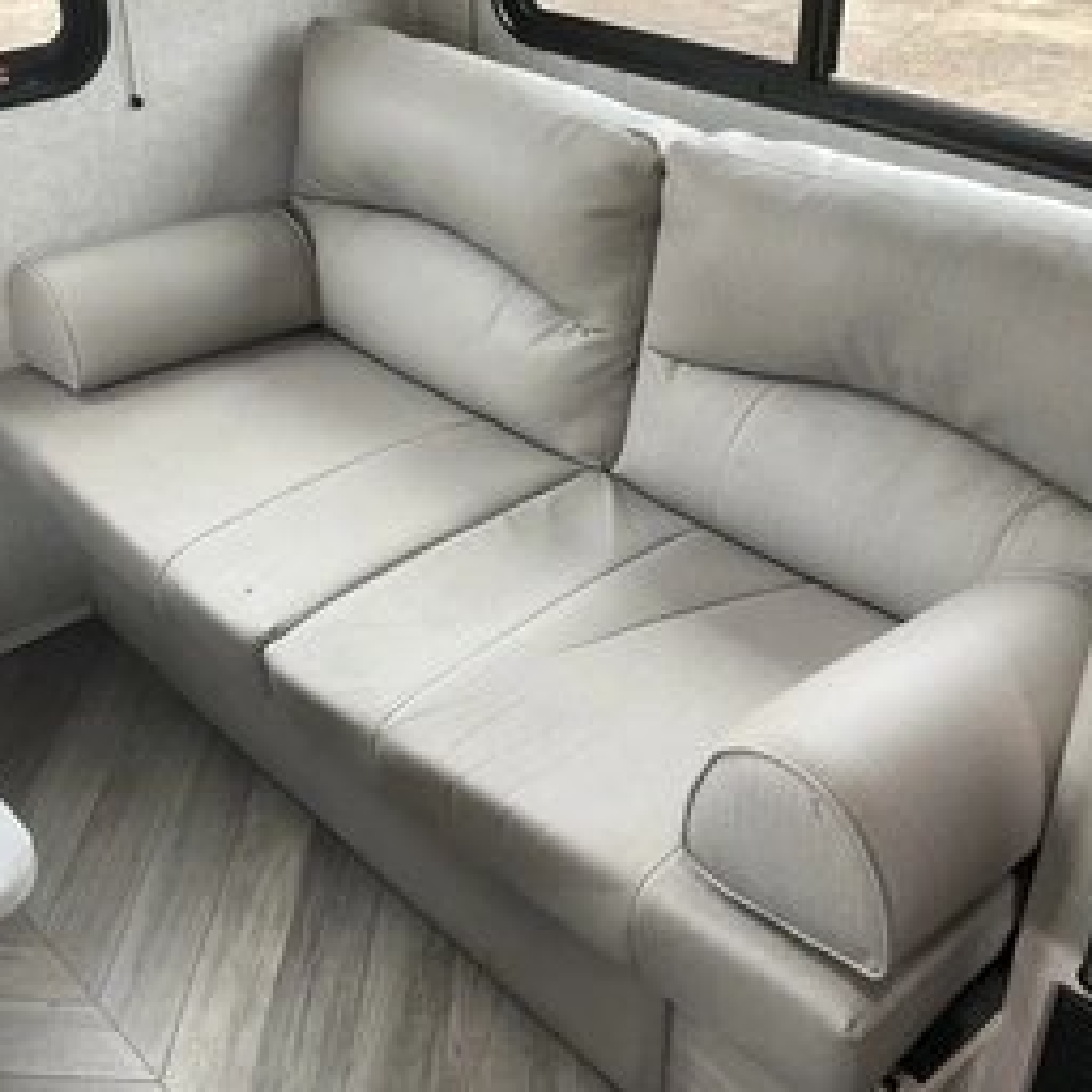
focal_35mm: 40
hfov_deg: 41.8
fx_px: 1428
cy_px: 546
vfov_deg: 41.9
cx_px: 491
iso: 64
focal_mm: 3
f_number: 1.8
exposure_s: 1/72
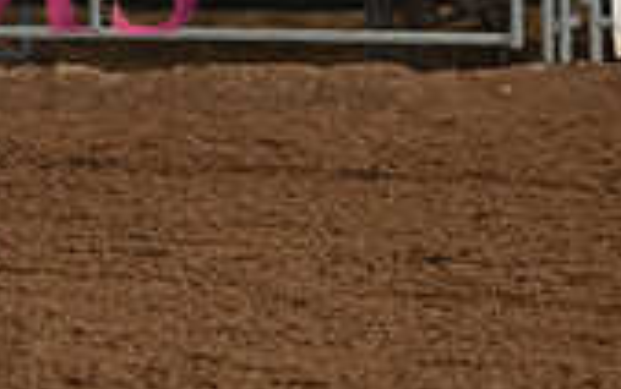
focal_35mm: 698
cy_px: -149
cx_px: -305
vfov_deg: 1.9
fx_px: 11825
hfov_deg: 3.0
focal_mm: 200
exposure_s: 1/250
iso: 3200
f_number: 5
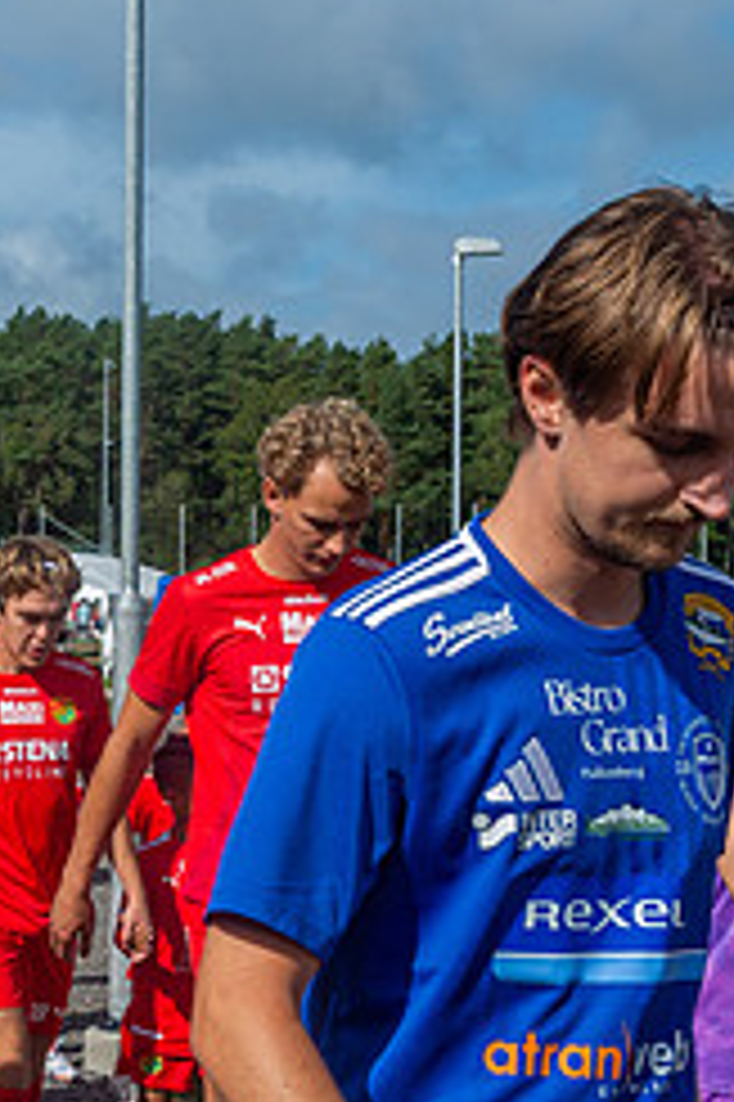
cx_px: -198
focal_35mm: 90
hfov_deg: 14.6
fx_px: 2756
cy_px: 625
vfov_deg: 22.6
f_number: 7.1
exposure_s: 1/800
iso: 140
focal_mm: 38
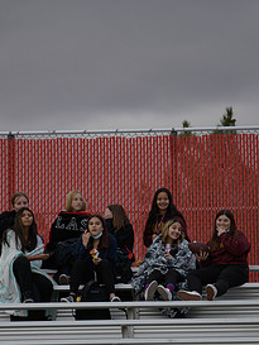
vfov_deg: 5.4
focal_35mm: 368
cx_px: 110
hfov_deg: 4.0
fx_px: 3668
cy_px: 243
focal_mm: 180
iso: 320
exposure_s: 1/200
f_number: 2.8
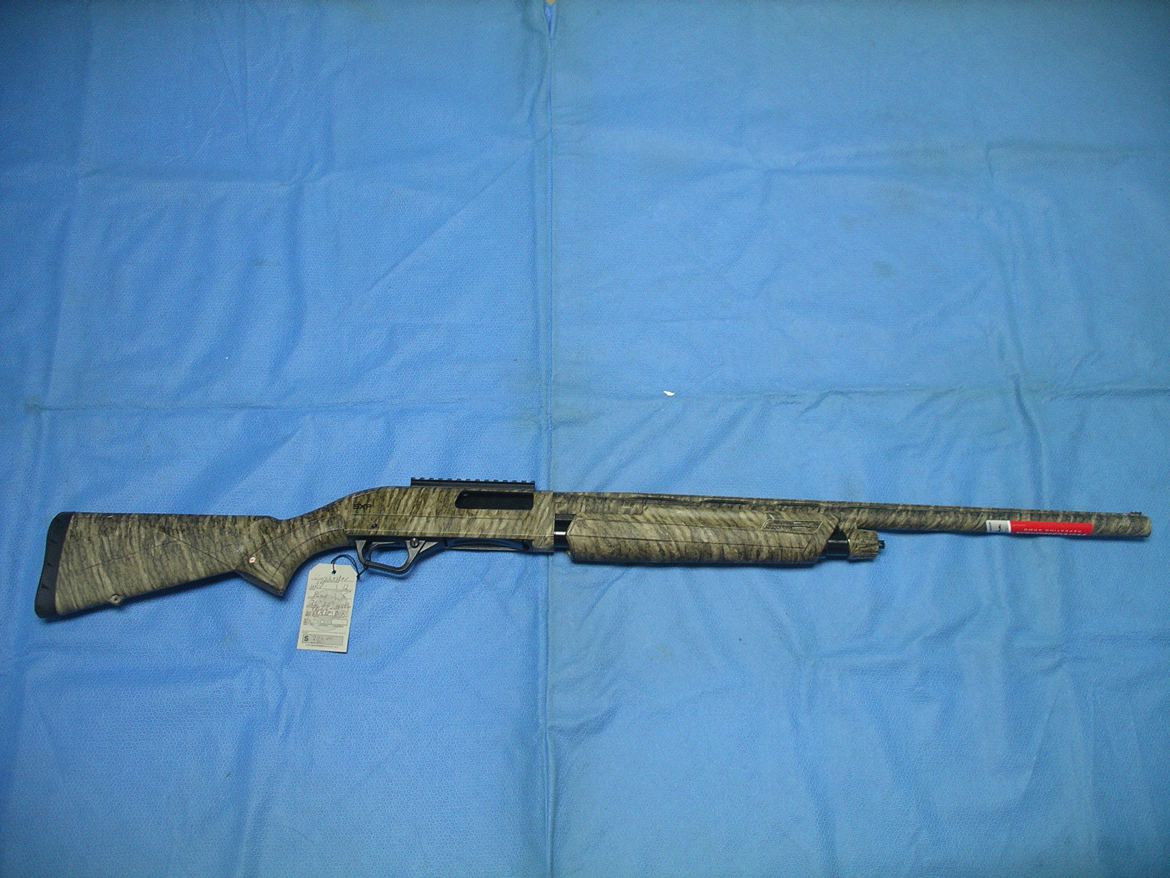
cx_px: 585
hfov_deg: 50.1
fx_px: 1251
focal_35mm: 37
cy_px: 439
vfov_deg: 38.7
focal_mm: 7.8
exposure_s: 1/40
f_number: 2.8
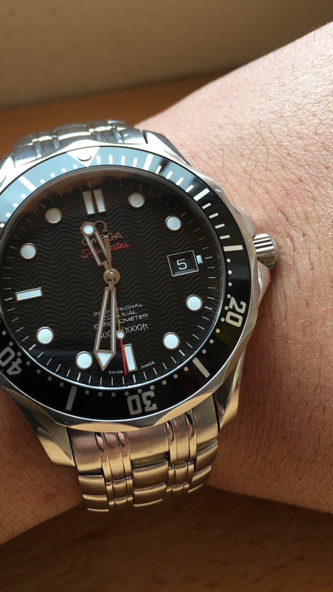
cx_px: 146
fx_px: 502
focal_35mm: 32
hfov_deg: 36.6
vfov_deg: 61.0
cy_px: 294
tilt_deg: -49.6
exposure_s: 1/50
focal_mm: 4.15
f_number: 2.2
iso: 25
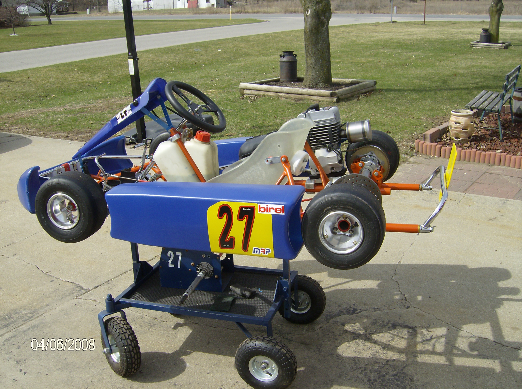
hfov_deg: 51.5
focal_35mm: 36
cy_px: 194
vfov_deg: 39.5
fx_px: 542
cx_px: 261
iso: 100
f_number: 4.7
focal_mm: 6
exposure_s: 1/543
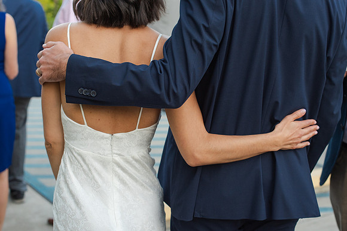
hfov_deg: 34.2
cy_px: 116
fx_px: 564
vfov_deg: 23.2
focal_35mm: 59
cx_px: 185
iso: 800
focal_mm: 50
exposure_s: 1/400
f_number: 4
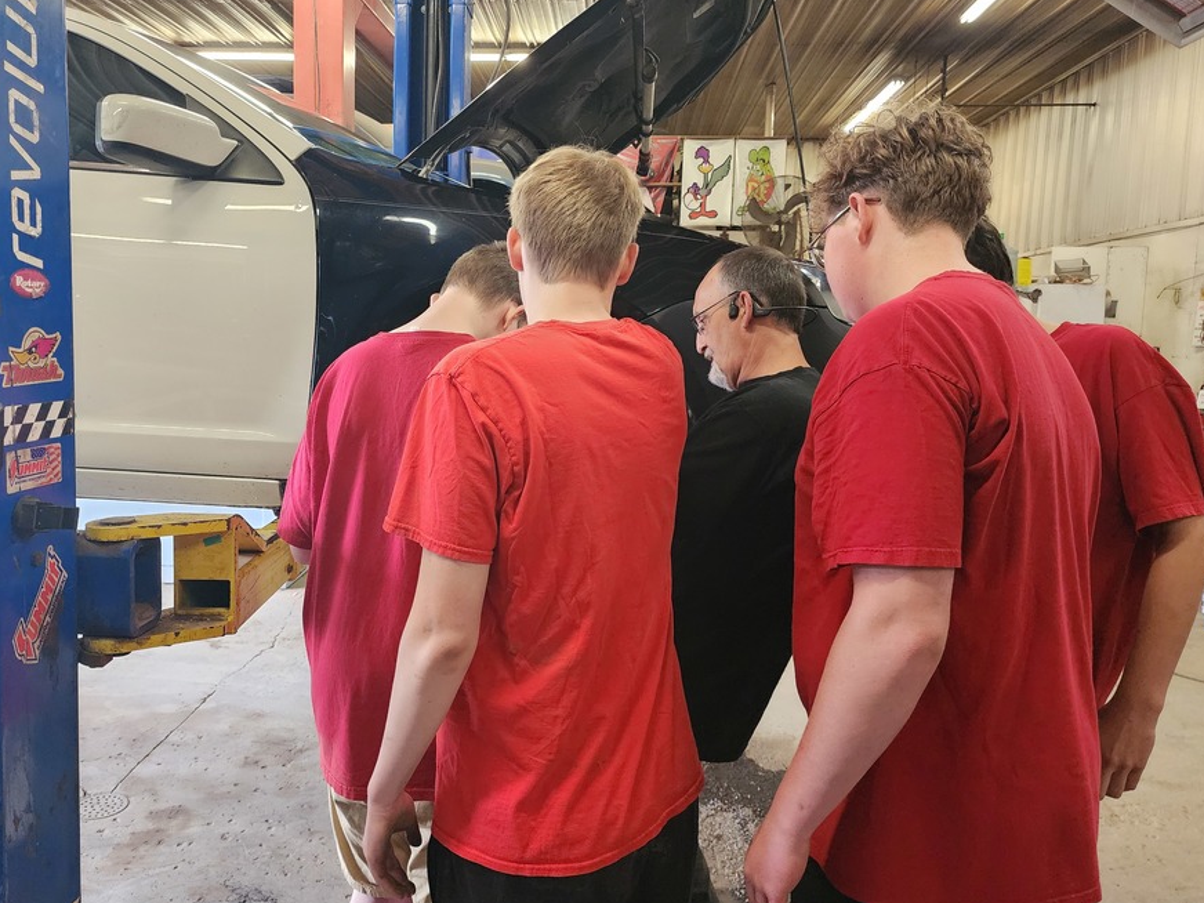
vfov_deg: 51.3
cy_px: 416
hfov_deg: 65.2
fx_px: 939
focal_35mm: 27
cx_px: 550
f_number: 1.8
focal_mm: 6.4
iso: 1000
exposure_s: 1/120
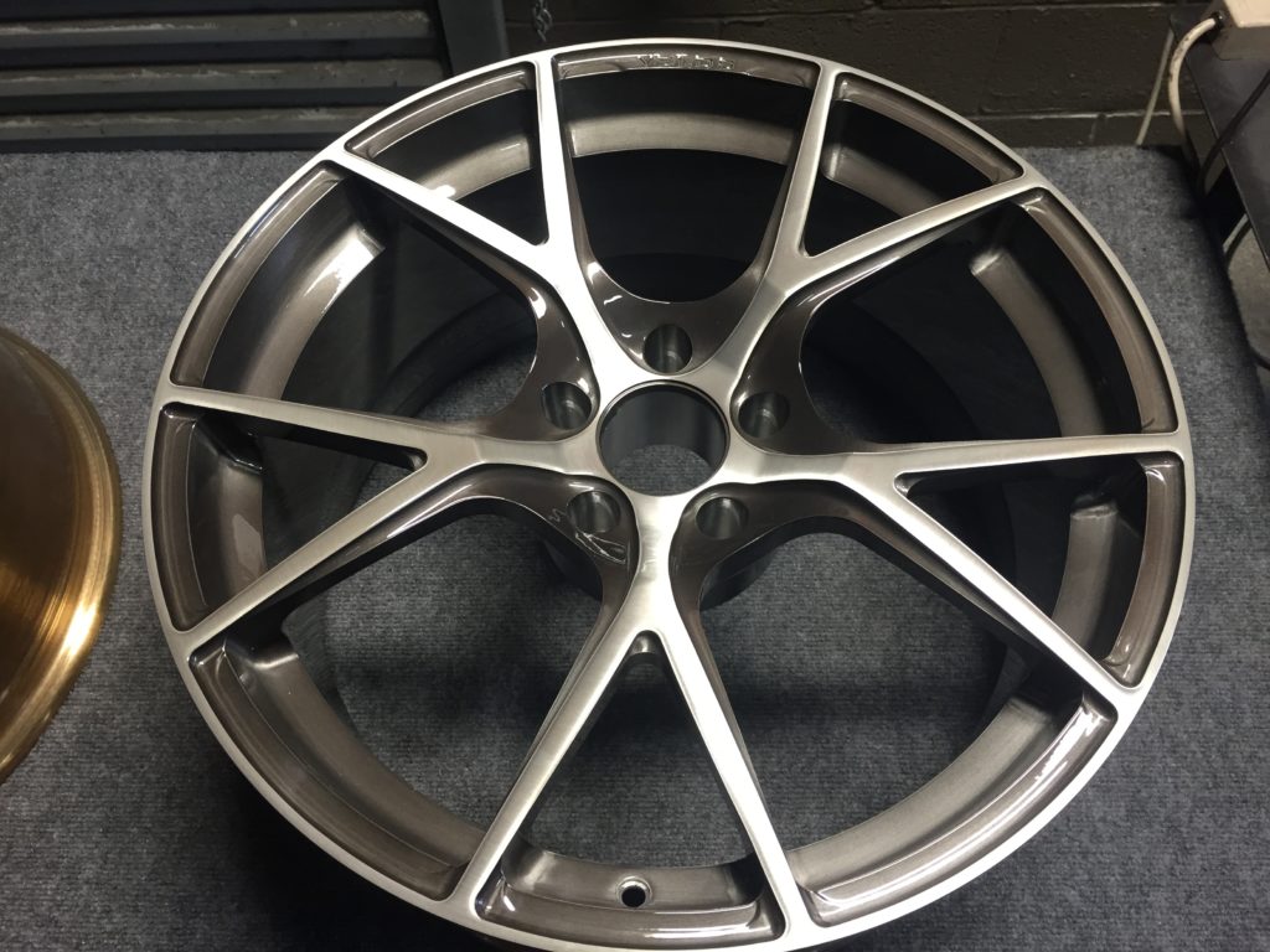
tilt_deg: -63.0
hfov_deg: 61.7
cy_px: 476
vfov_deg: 48.2
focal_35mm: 29
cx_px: 635
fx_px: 1064
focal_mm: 4.15
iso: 50
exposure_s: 1/30
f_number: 2.2
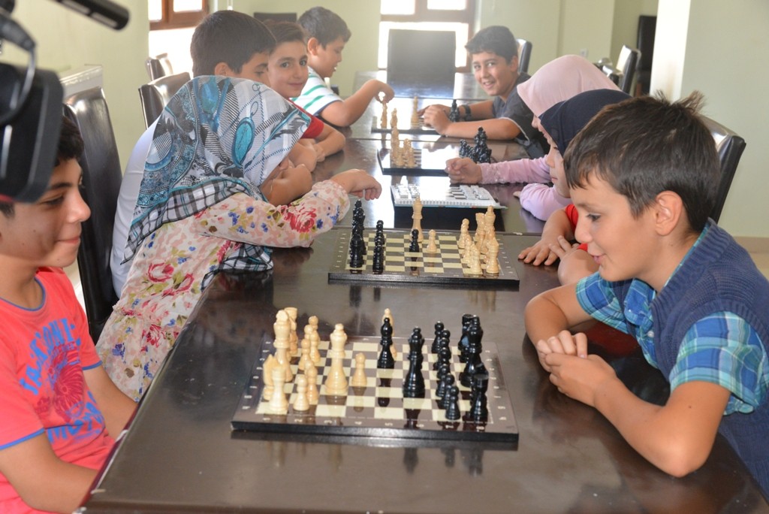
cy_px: 257
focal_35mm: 50
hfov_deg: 39.6
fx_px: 1069
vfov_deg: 27.0
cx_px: 384
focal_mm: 50
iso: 3200
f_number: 7.1
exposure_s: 1/125
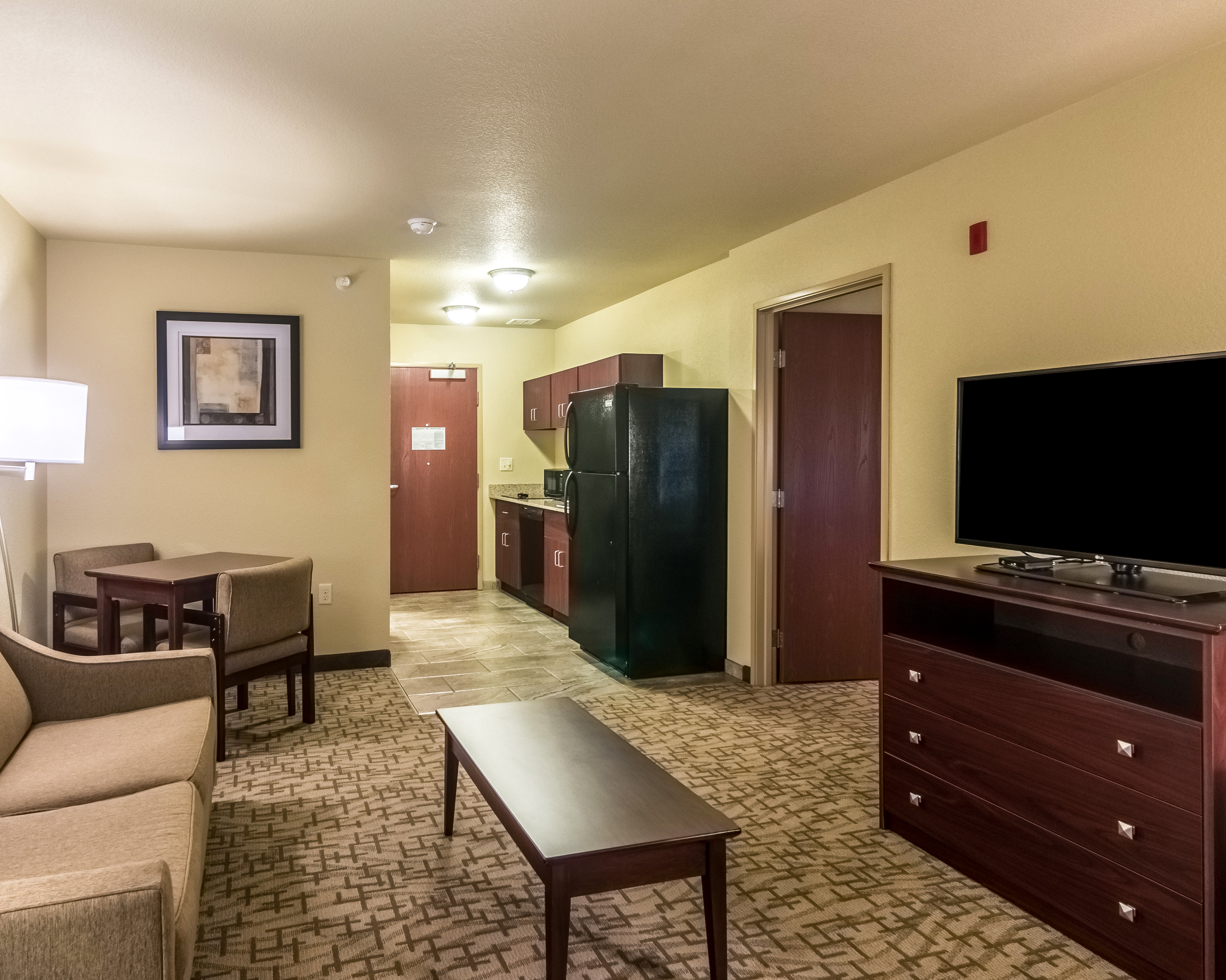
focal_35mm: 20
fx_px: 711
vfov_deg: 69.2
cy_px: 479
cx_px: 626
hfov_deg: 81.5
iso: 800
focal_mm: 11
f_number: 8
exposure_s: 1/50
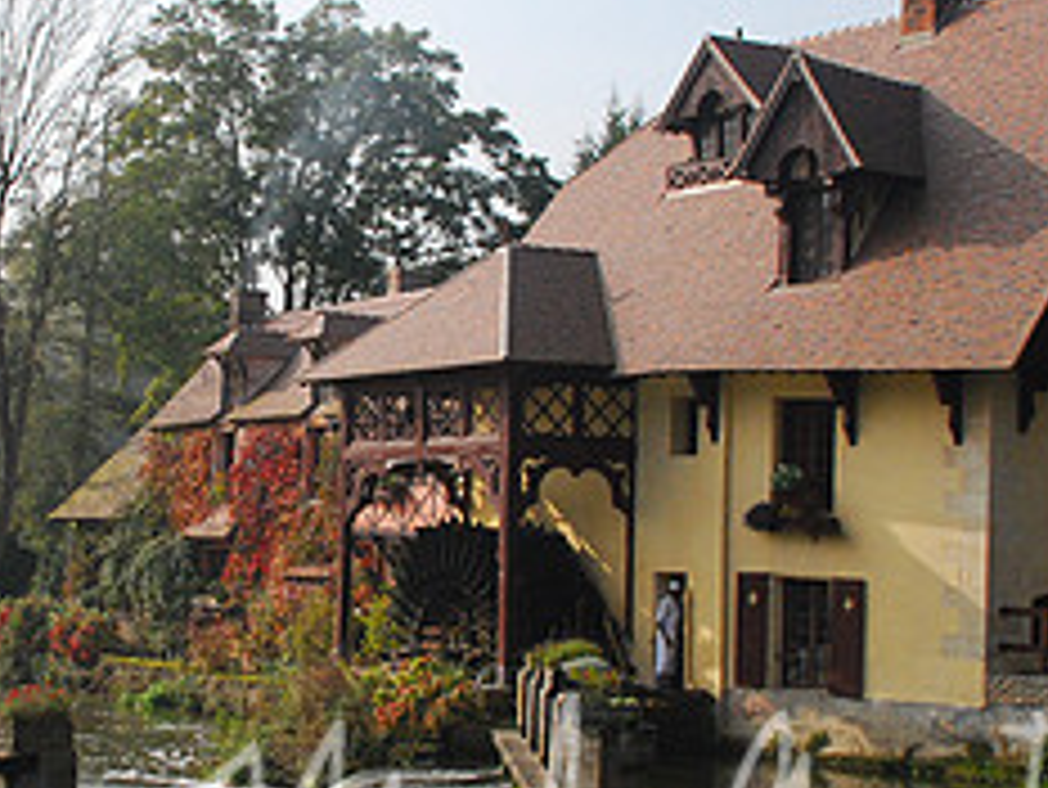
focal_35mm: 79
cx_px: 225
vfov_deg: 18.7
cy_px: 437
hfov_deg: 24.4
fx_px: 2393
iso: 800
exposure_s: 1/320
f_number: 9
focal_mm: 22
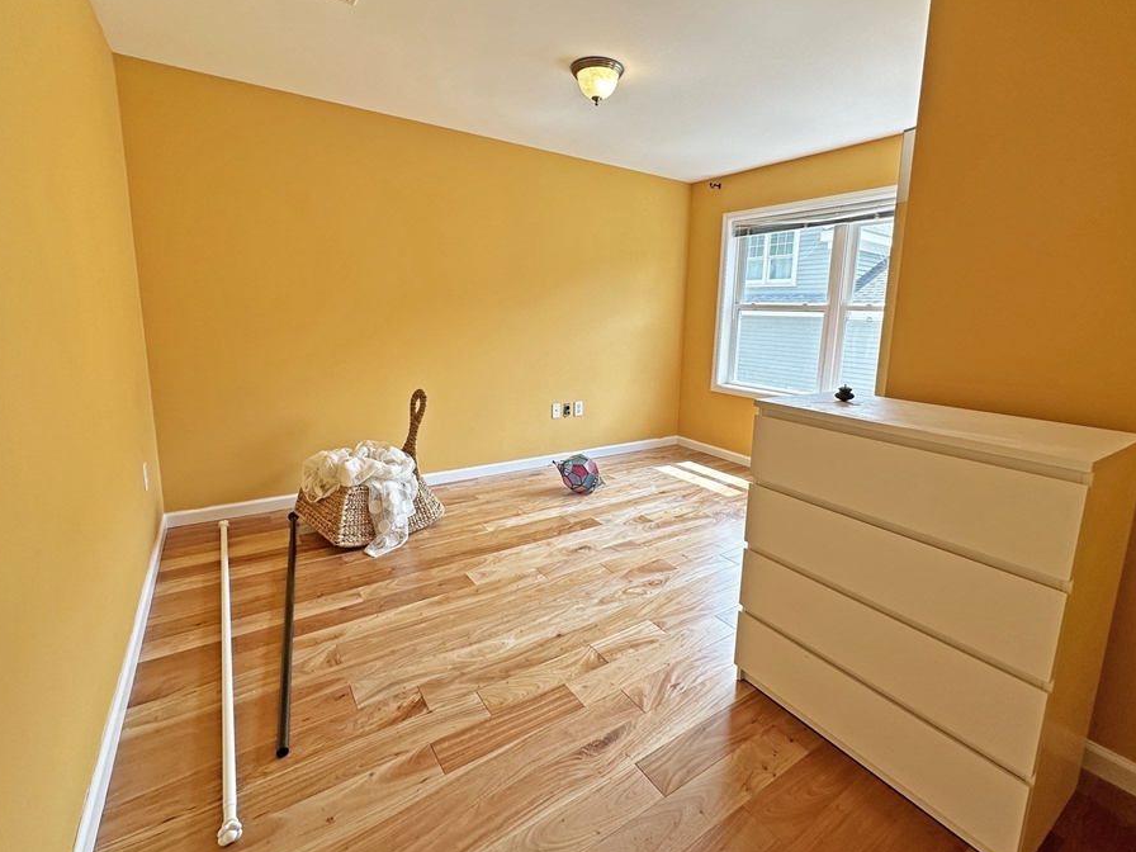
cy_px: 399
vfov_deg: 78.0
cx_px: 590
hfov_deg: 94.5
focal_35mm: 16
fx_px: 525
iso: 40
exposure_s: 1/141
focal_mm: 2.22
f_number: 2.2
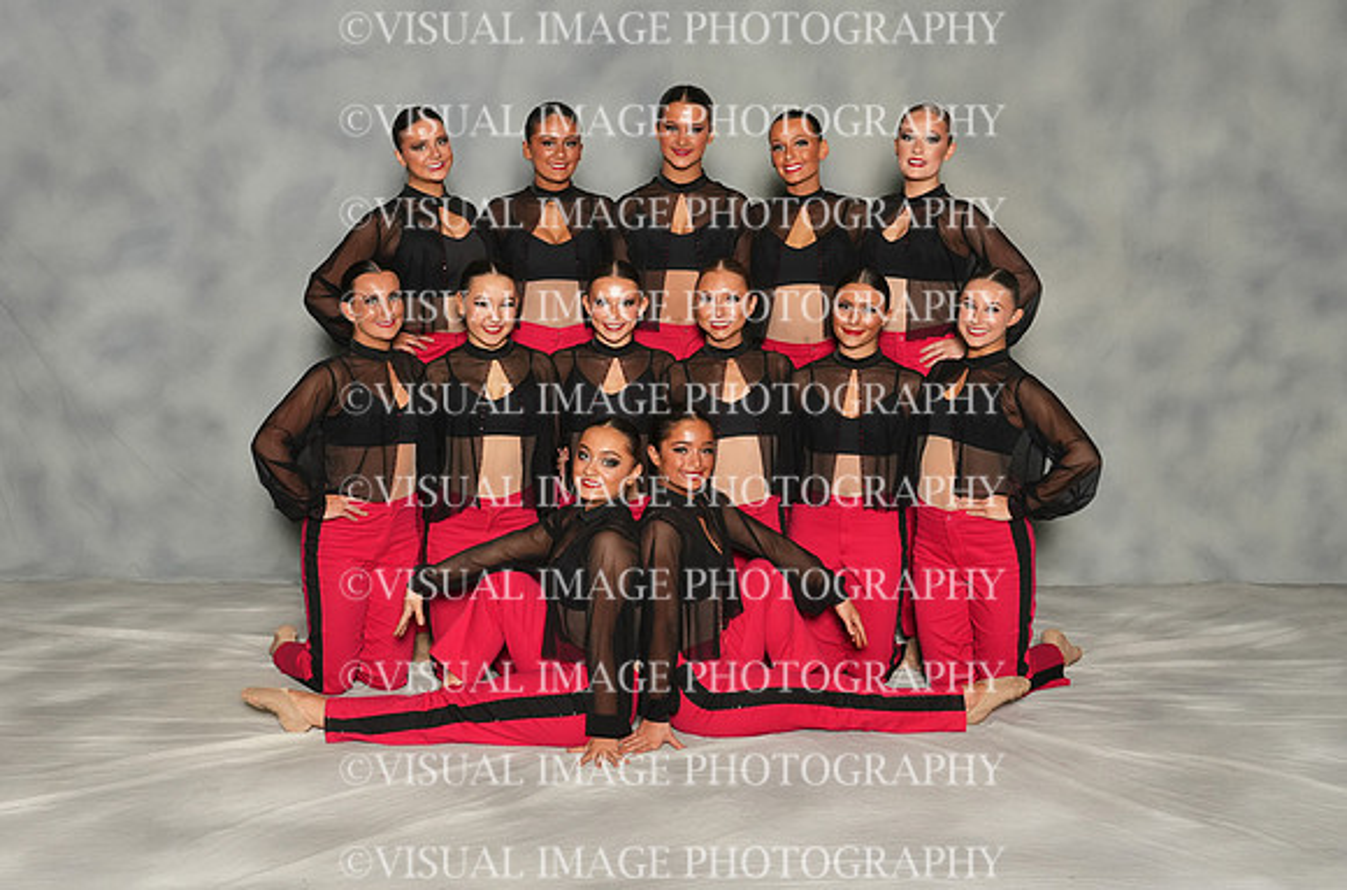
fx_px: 1847
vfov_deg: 27.1
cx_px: 674
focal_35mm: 50
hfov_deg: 40.1
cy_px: 445
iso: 800
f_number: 8
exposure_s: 1/125
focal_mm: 33
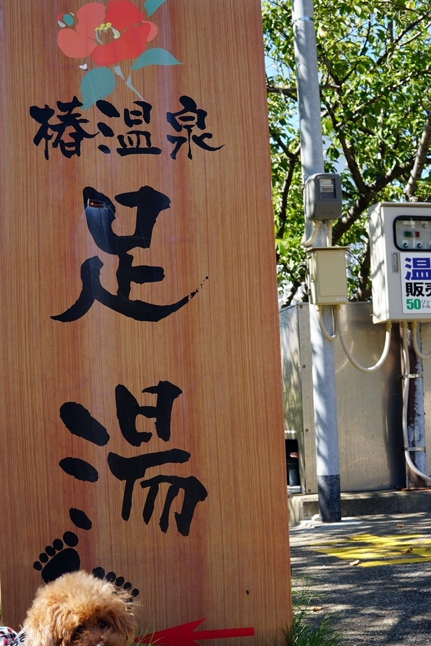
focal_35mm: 56
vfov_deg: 35.5
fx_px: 1005
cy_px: 377
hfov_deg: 24.1
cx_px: 165
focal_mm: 30
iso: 100
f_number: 8
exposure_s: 1/80
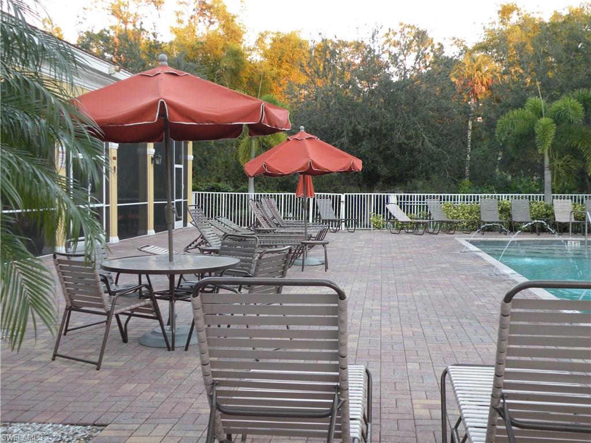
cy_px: 222
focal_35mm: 42
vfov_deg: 34.3
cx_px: 296
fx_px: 717
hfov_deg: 44.8
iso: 200
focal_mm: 7.4
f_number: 3.2
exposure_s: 1/59.8
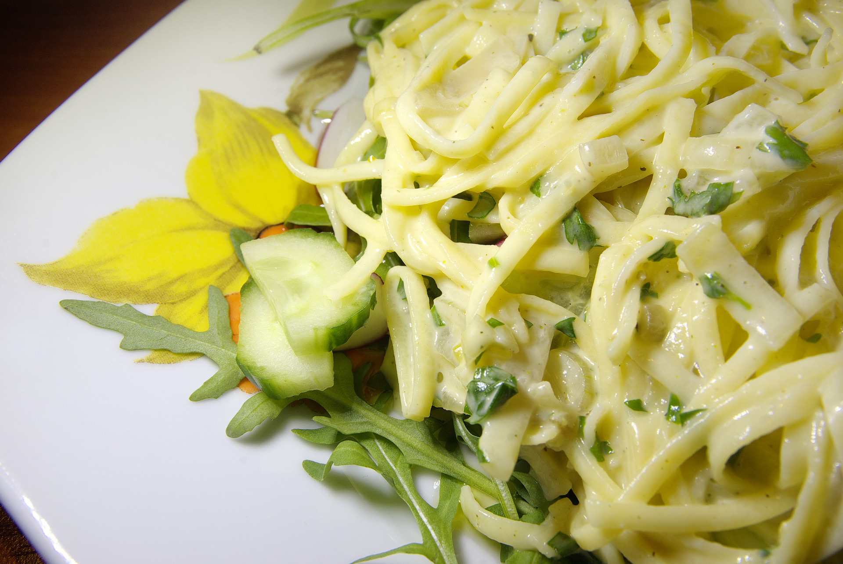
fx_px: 914
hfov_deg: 49.5
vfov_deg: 34.3
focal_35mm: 39
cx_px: 422
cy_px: 282
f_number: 10
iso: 100
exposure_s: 1/5
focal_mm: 26
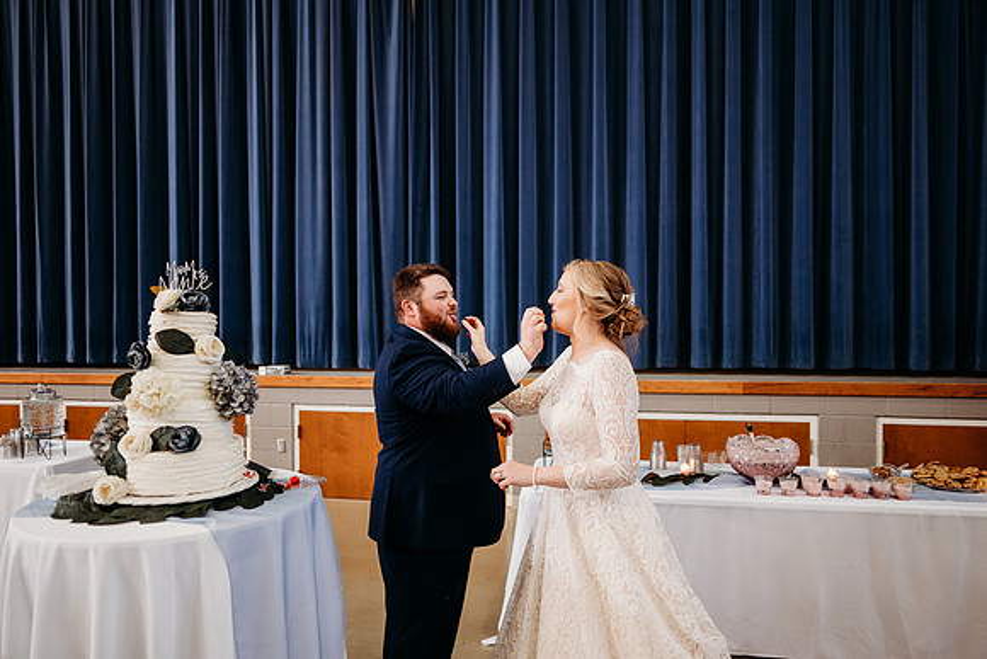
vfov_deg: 53.2
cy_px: 330
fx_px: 658
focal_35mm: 24
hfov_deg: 73.7
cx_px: 494
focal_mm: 24
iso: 1000
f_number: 2
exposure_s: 1/125
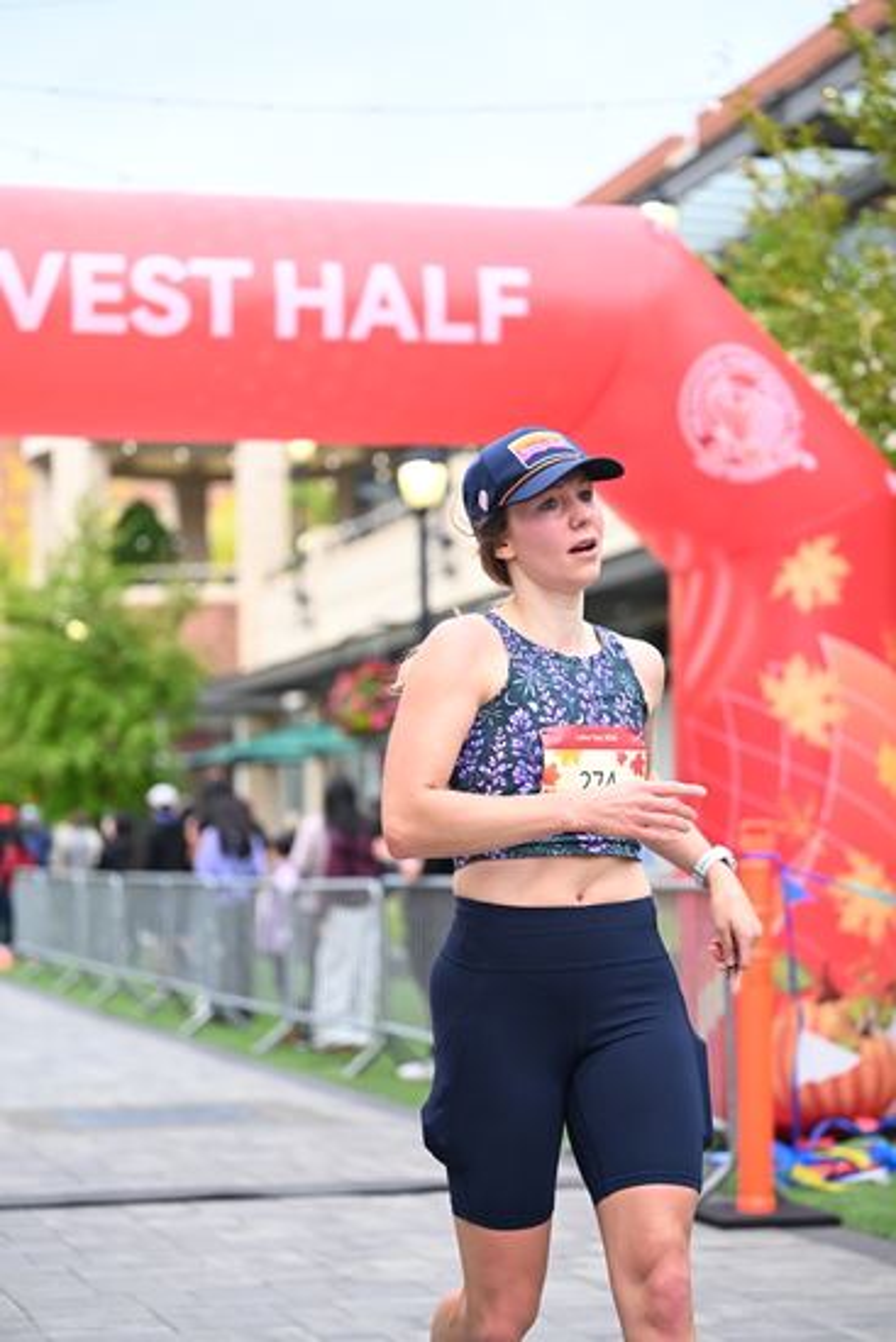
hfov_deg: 17.7
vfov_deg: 26.3
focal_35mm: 77
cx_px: 448
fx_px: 2873
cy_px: 671
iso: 1000
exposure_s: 1/1600
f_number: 2.8
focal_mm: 77
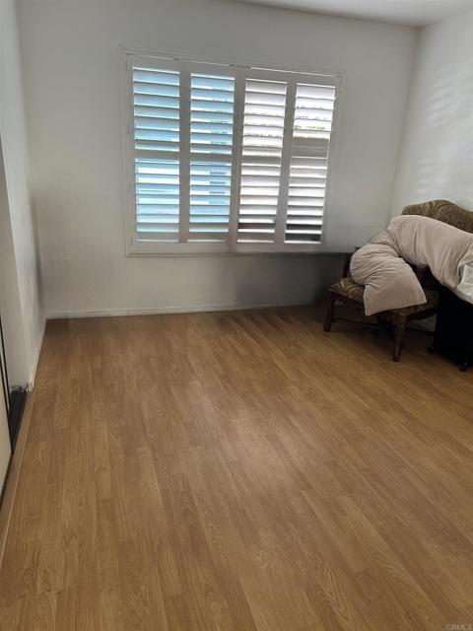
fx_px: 474
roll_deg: -3.0
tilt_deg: -18.7
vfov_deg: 67.3
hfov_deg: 53.1
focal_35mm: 26
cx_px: 236
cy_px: 316
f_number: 1.5
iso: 125
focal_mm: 5.7
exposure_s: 1/66
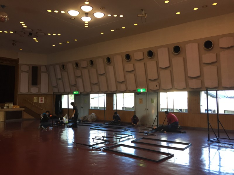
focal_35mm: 29
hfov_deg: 61.7
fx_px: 196
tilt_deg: +3.3
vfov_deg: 48.2
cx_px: 117
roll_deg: +0.2
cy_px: 88
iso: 40
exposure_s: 1/30
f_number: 2.2
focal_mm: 4.15
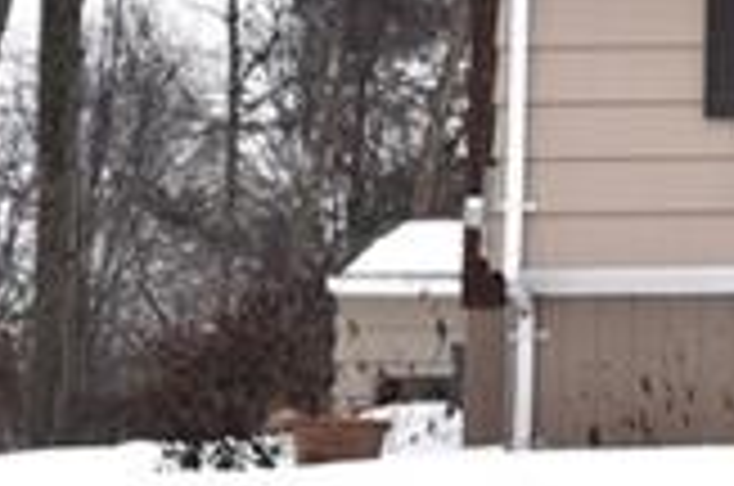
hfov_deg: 6.9
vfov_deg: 4.9
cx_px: 1927
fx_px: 5637
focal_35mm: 277
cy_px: 128
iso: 200
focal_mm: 44
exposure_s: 1/50
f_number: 11
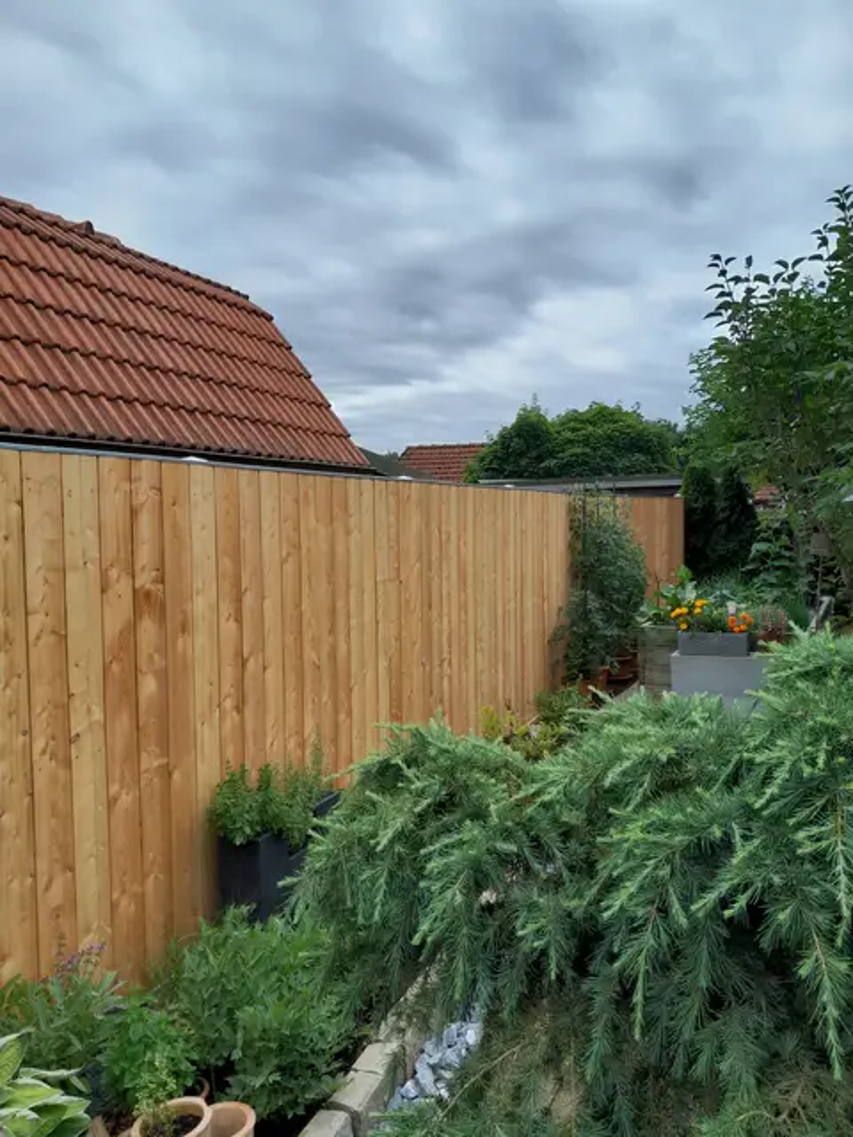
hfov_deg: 53.1
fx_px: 854
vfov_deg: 67.3
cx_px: 426
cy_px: 568
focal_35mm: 26
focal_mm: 4
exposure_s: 1/1433
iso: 40
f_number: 1.8
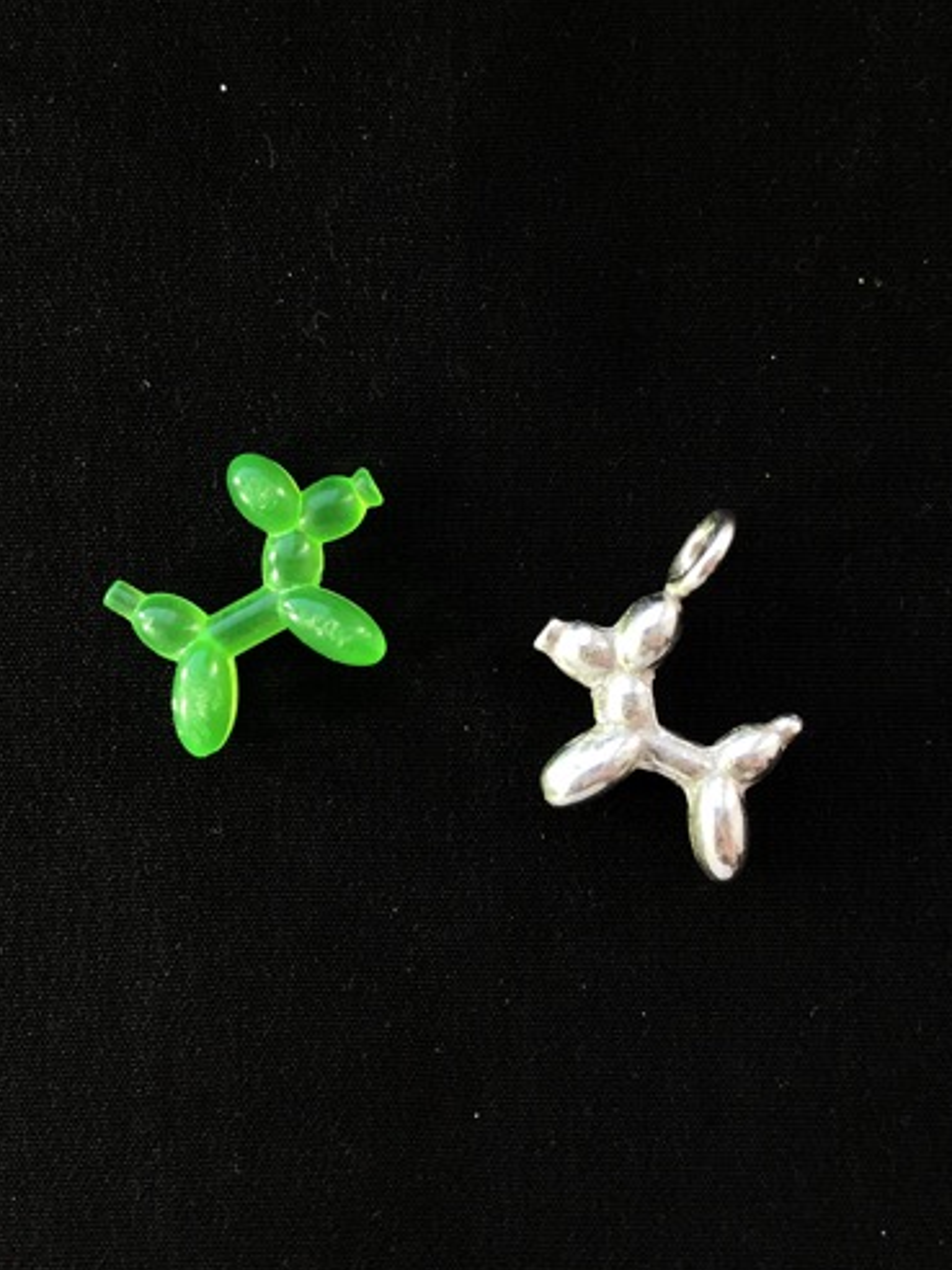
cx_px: 480
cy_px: 614
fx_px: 1503
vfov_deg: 45.8
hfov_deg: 35.1
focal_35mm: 41
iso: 64
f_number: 1.8
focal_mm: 3.99
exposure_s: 1/120
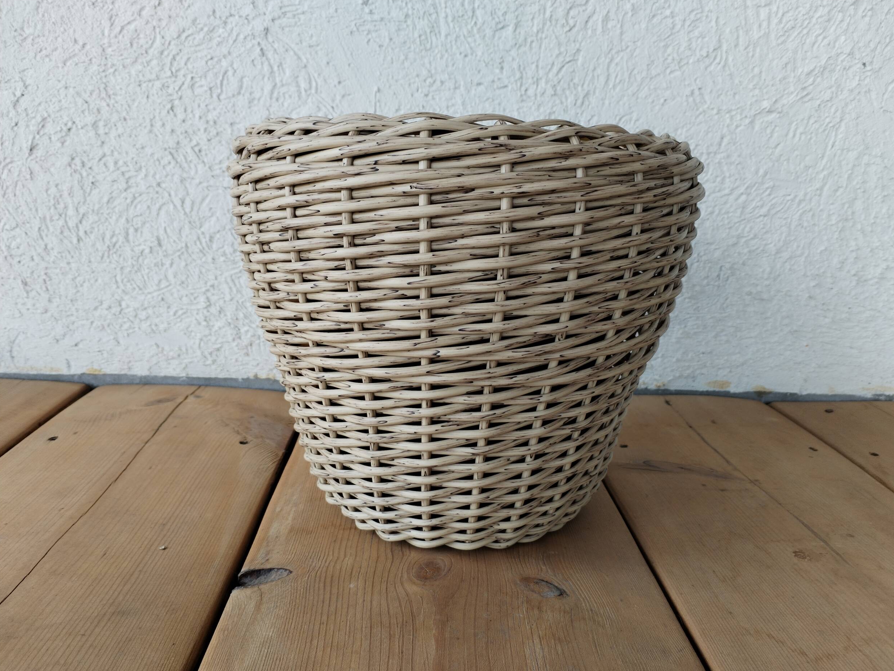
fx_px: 775
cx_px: 459
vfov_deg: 46.8
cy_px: 342
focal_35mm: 30
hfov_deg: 60.0
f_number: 1.8
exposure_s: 1/167
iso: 100
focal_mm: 4.75
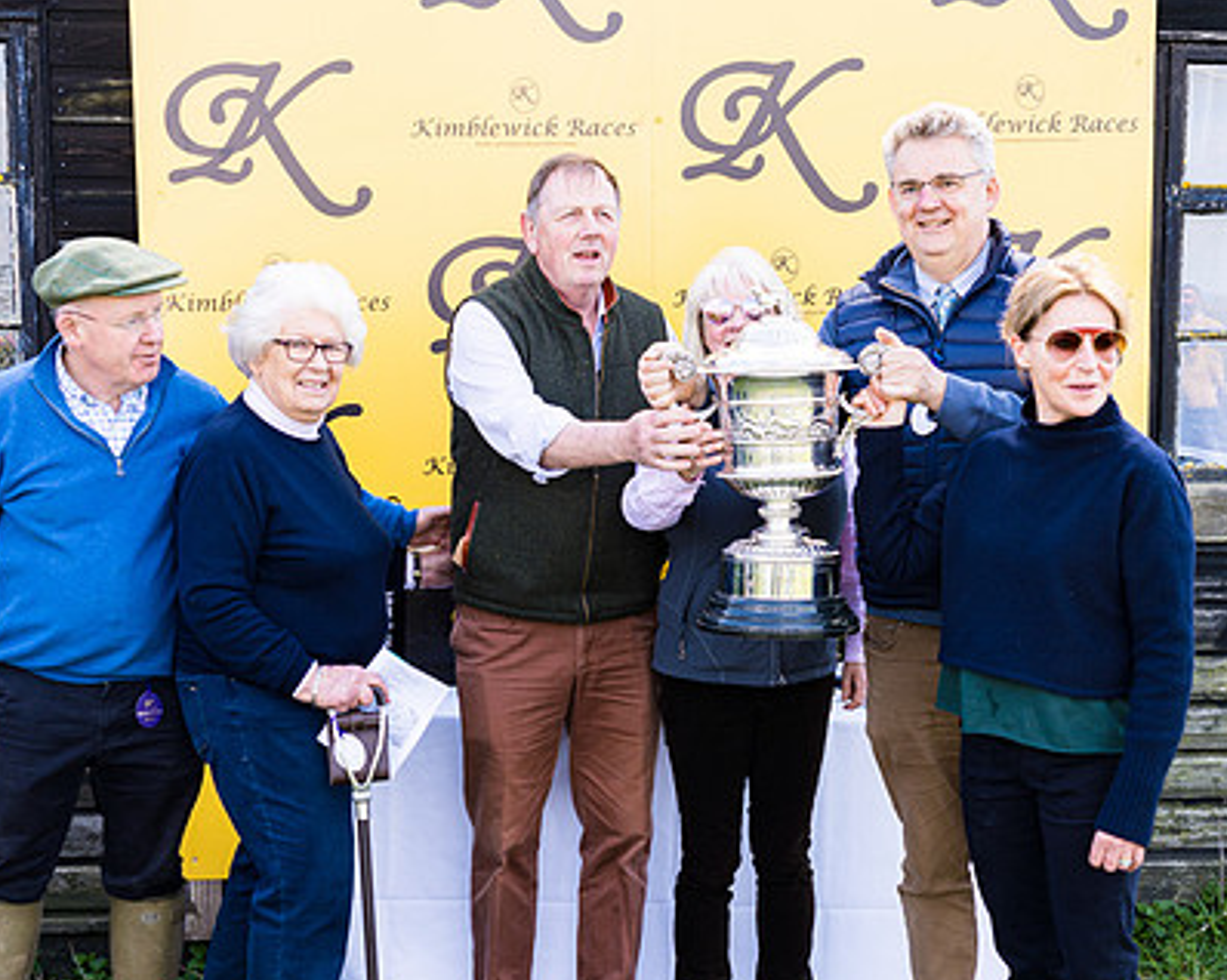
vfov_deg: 25.7
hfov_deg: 31.9
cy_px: 576
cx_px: 676
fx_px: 2142
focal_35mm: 59
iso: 50
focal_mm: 35
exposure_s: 1/40
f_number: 8
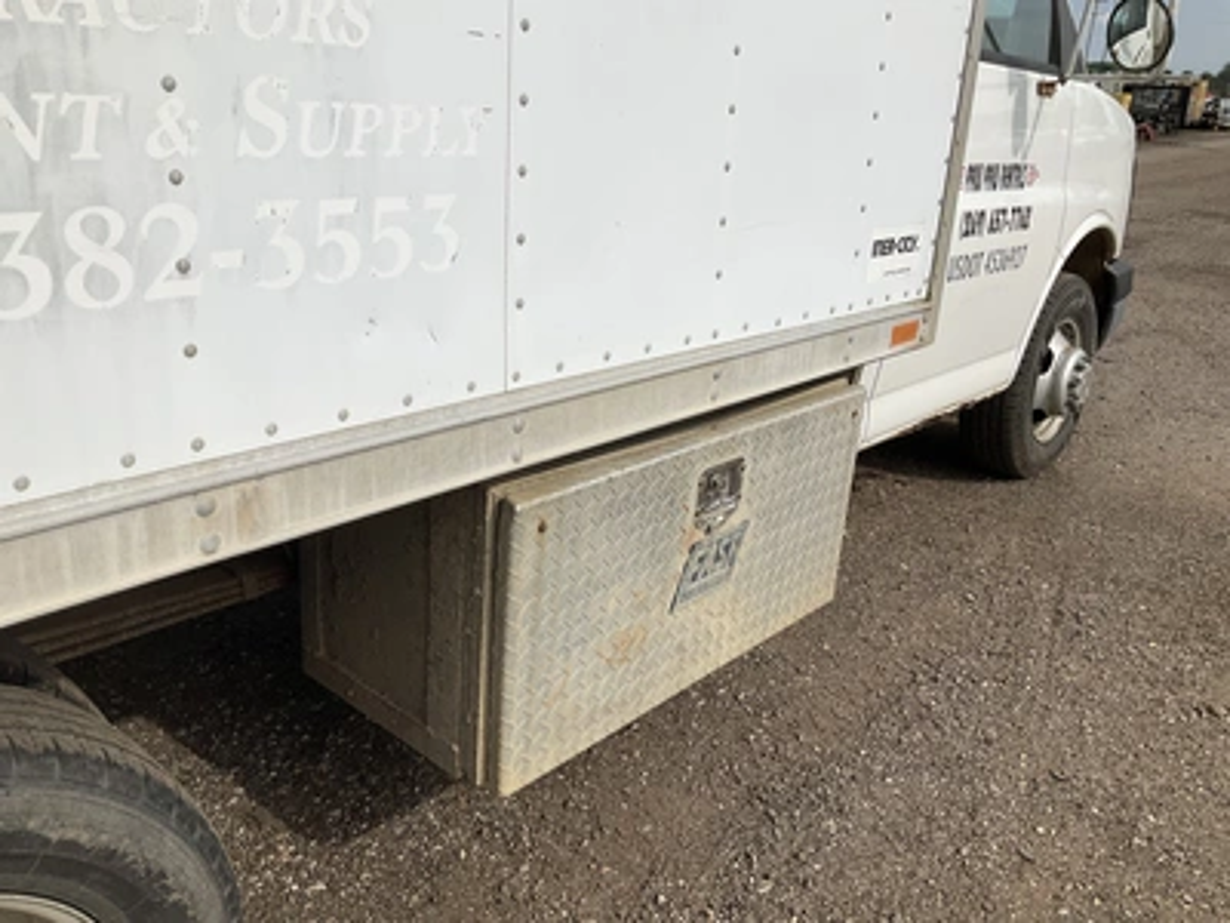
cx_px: 615
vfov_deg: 48.2
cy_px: 462
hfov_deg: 61.7
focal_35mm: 29
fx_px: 1030
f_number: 1.8
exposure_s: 1/2538
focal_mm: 3
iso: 25
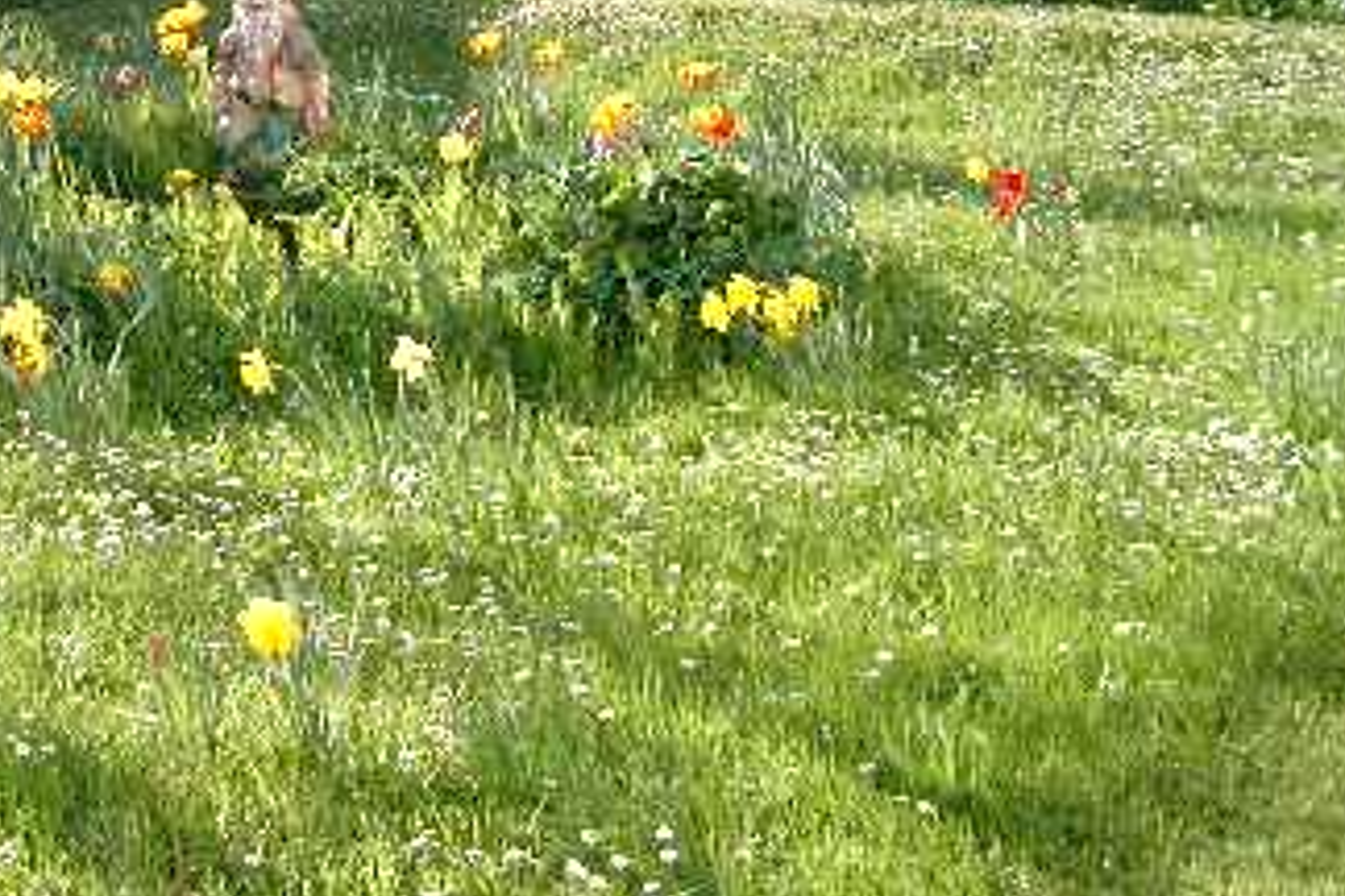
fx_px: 2839
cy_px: 236
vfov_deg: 17.9
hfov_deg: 25.8
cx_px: 149
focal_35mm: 76
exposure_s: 1/800
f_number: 2.6
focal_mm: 7.6
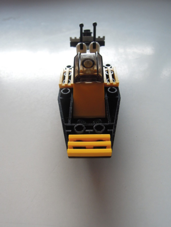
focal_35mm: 24
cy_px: 114
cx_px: 86
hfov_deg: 56.8
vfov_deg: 71.6
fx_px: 158
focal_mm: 4.3
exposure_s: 1/30
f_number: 2.8
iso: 220
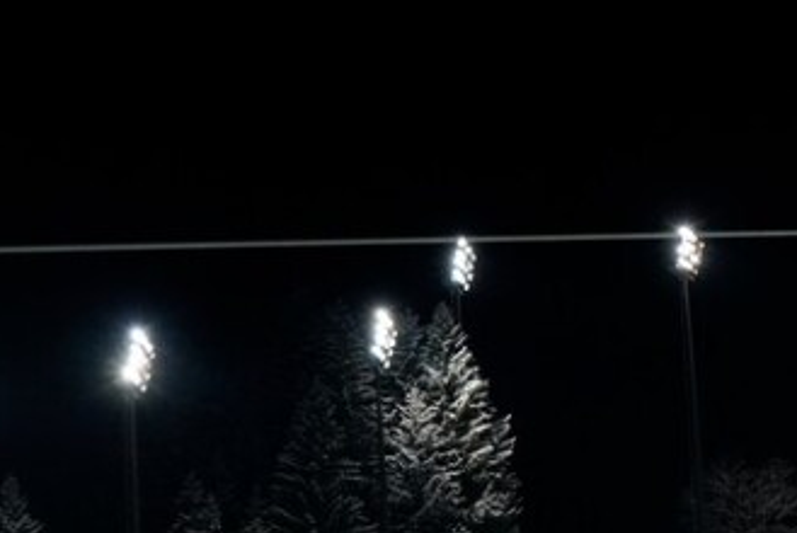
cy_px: 729
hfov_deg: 7.9
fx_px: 5650
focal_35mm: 255
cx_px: 1214
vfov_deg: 5.4
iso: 1600
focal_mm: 70
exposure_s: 1/1000
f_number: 4
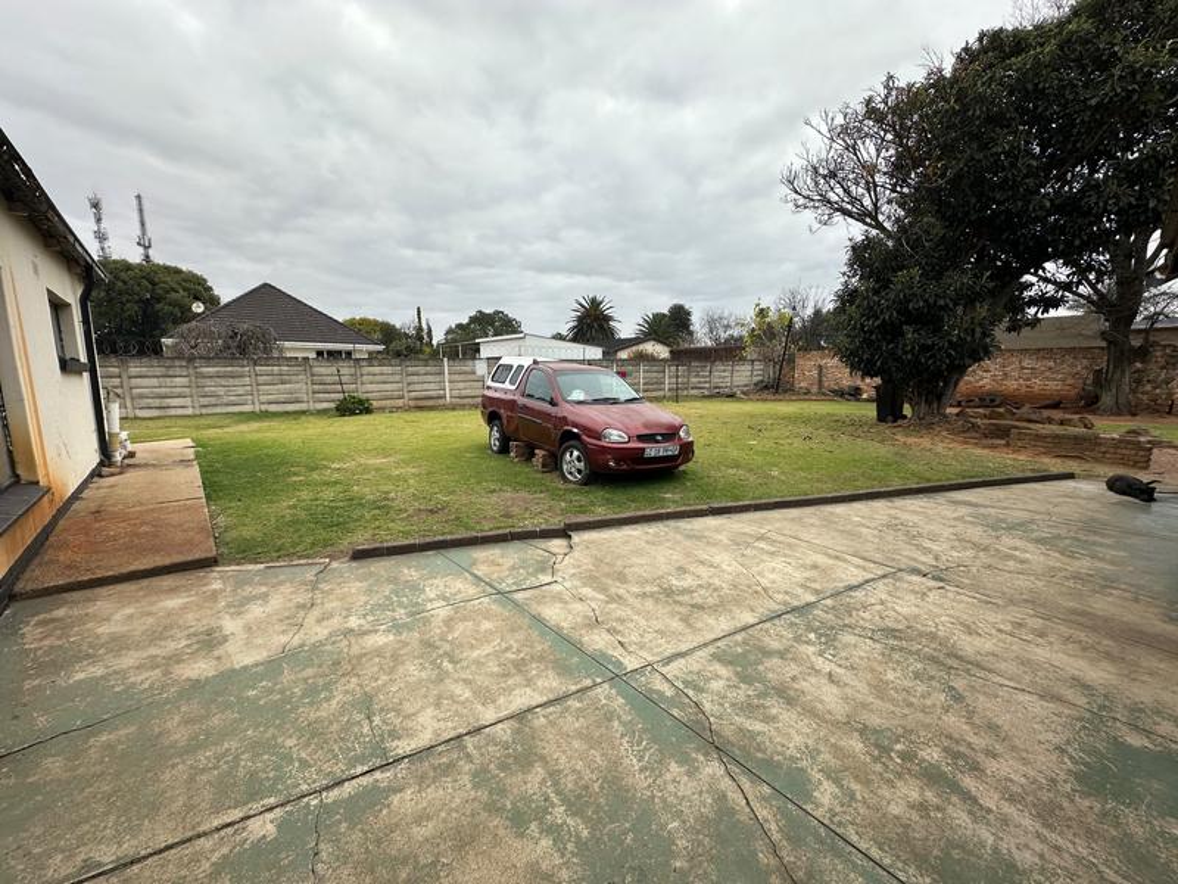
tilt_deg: -6.0
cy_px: 442
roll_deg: +0.2
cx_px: 589
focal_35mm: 14
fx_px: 476
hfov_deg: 102.1
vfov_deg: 85.7
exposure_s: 1/587
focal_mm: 2.22
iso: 40
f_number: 2.2
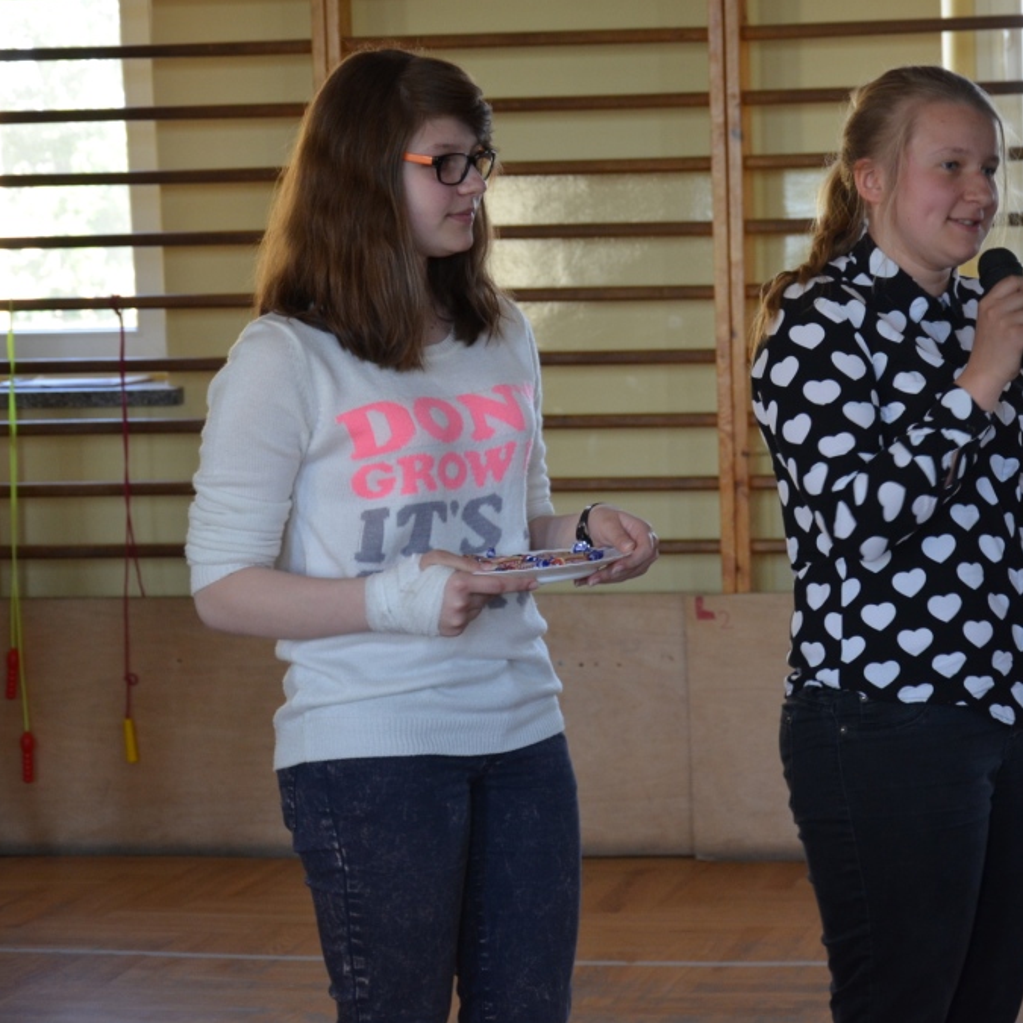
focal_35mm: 112
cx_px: 747
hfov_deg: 15.5
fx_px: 3745
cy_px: 511
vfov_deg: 15.6
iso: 640
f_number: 5
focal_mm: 58
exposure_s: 1/60
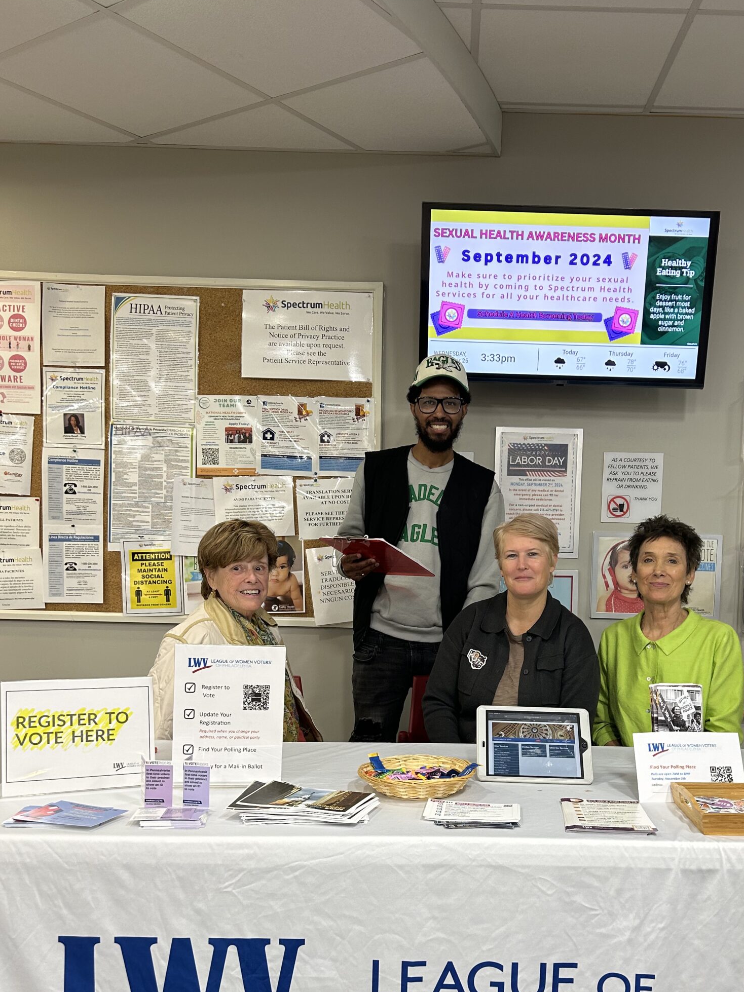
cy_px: 609
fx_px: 975
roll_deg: -1.3
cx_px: 462
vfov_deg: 53.5
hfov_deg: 41.5
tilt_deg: -3.9
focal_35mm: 34
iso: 64
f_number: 1.5
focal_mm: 5.7
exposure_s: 1/60
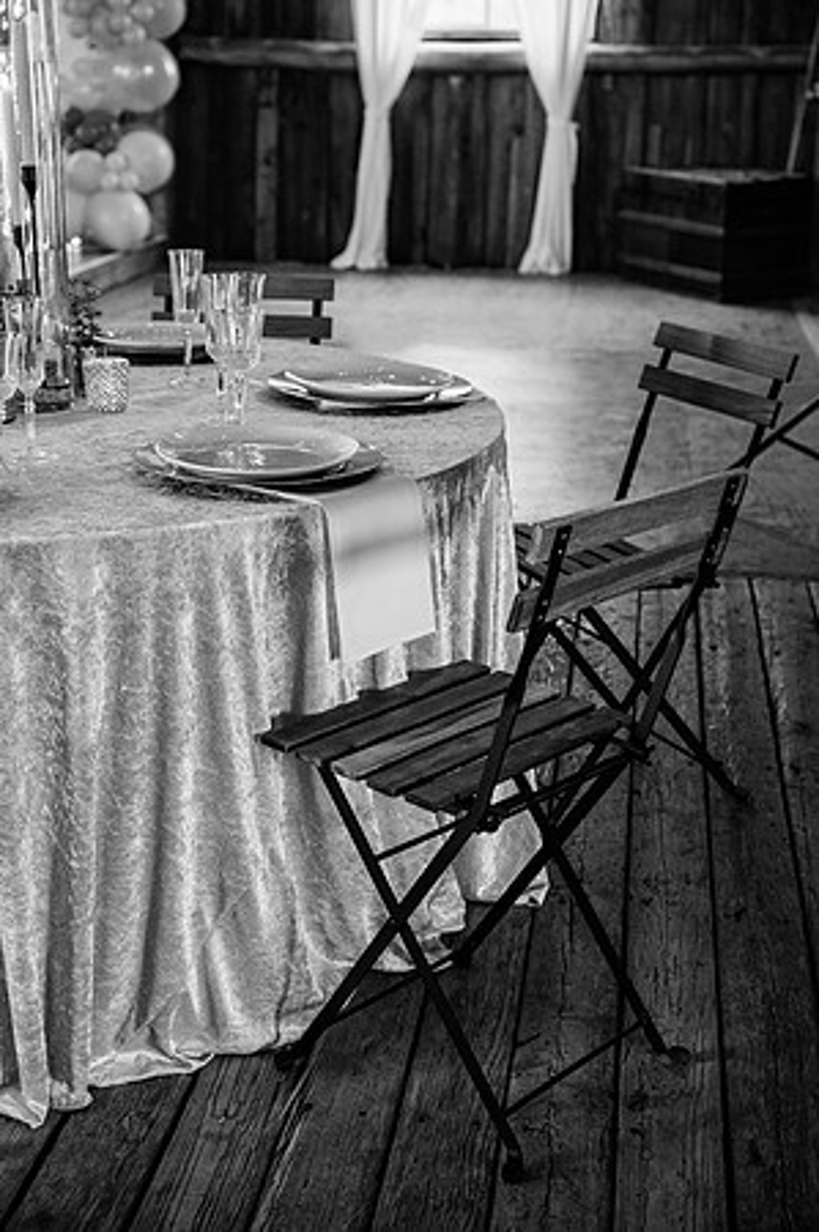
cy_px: 616
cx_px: 410
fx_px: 1710
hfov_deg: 26.9
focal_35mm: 50
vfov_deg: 39.6
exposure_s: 1/200
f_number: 4.5
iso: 320
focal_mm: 50
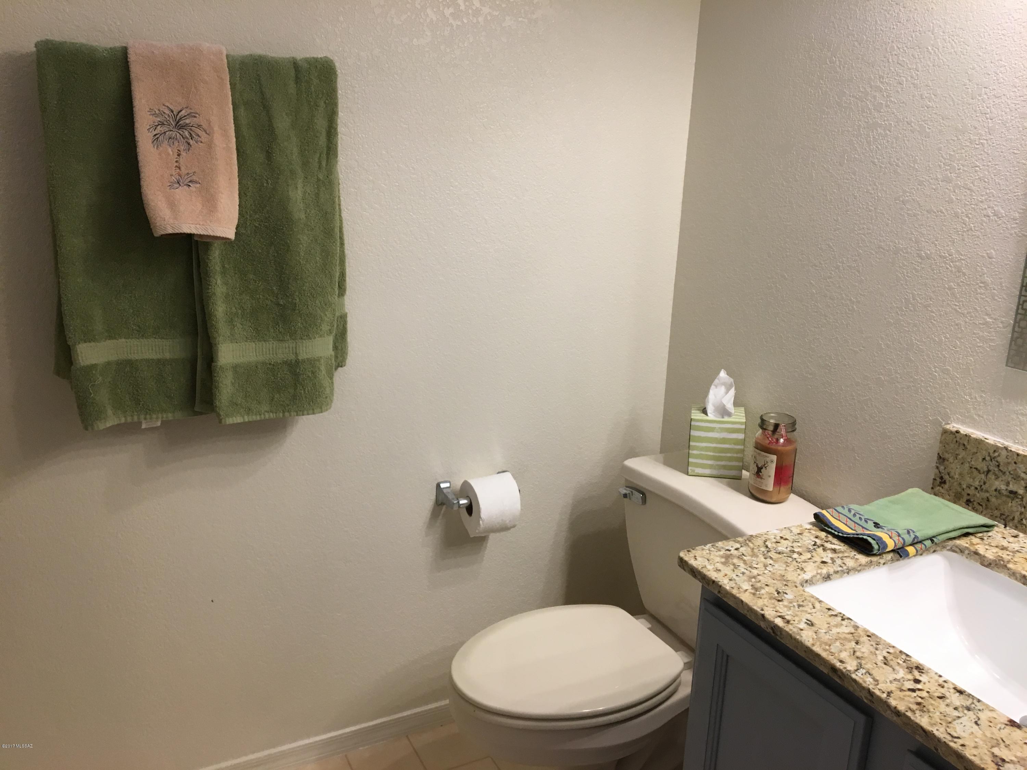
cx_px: 514
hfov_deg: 61.7
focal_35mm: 29
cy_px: 385
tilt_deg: -16.2
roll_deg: -1.1
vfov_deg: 48.2
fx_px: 860
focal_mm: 4.15
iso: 32
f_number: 2.2
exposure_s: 1/30
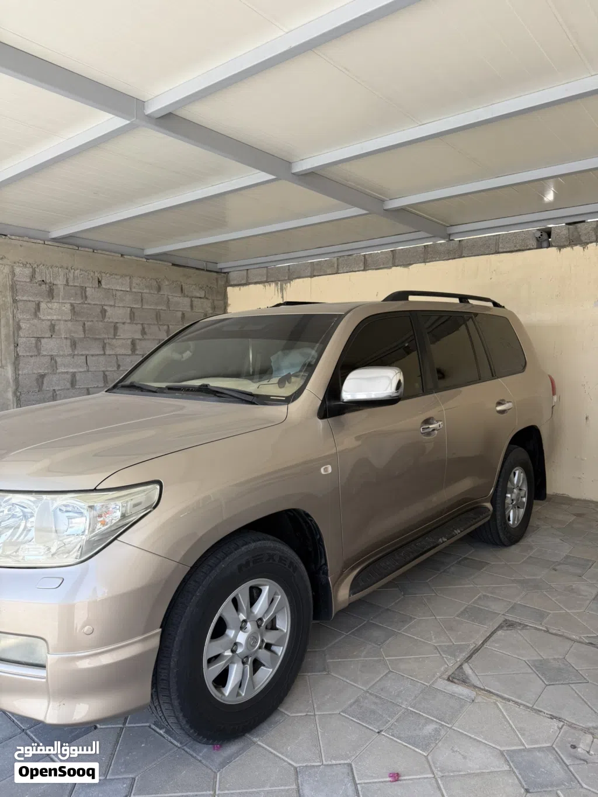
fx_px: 553
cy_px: 398
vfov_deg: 71.6
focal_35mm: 24
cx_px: 299
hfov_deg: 56.8
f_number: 1.78
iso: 100
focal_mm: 6.76
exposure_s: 1/660
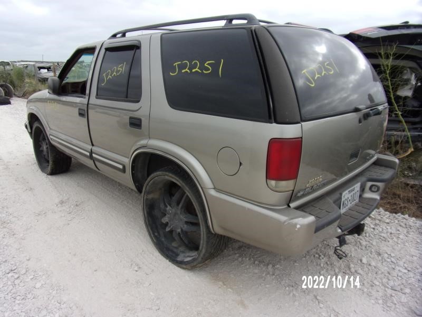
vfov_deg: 56.8
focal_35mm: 24
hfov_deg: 71.6
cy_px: 158
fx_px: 293
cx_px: 211
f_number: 3.3
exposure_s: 1/500
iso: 80
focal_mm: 4.3
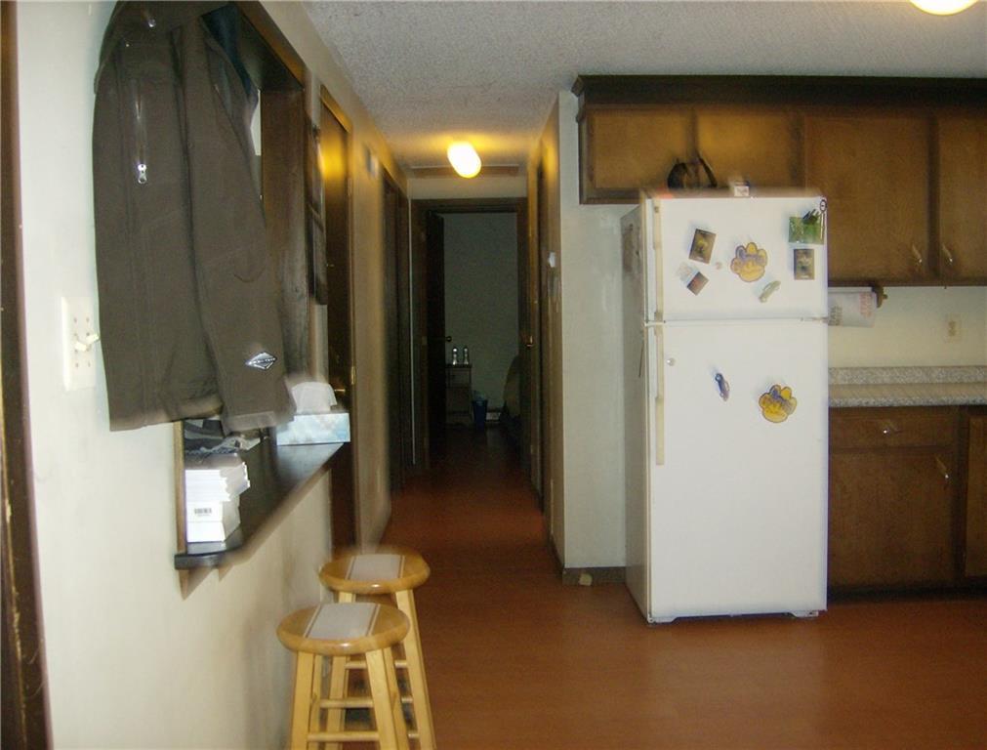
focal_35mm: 36
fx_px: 1031
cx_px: 494
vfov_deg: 40.0
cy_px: 375
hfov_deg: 51.1
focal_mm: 6
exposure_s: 1/60
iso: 200
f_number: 2.8
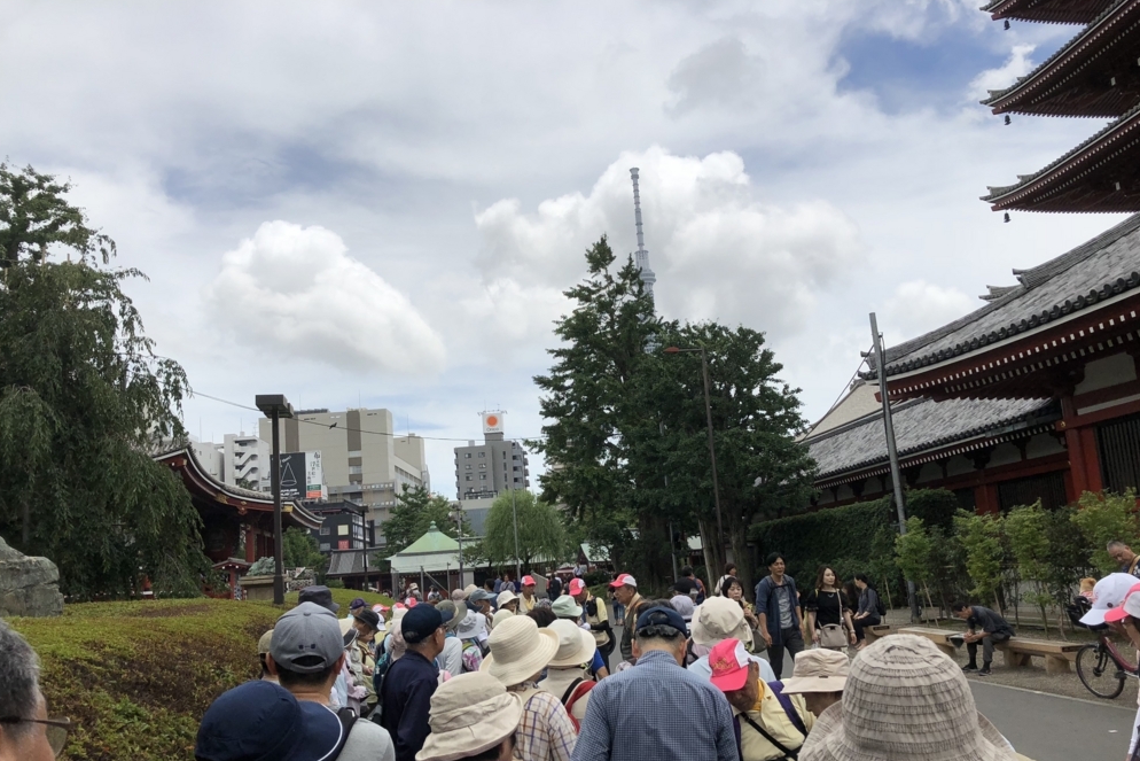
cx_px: 579
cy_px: 437
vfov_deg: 43.5
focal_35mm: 30
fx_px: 950
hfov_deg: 61.9
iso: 25
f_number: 1.8
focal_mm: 3.99
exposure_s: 1/4000
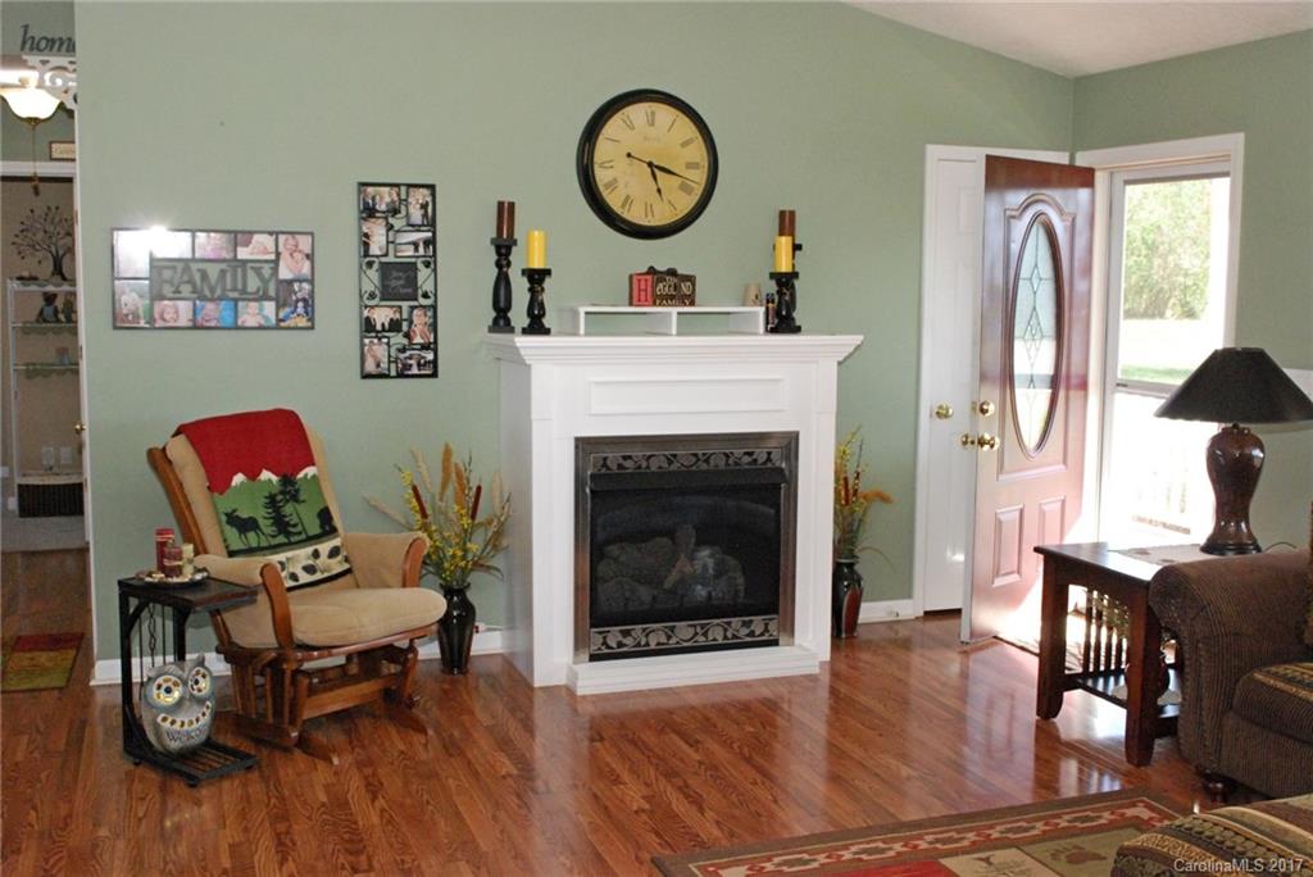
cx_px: 656
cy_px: 438
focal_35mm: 36
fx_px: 1314
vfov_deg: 36.9
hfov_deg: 53.1
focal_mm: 24
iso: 1600
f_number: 9
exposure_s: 1/60
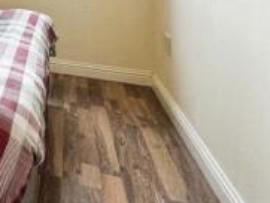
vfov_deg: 29.3
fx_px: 351
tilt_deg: -2.7
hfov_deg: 26.8
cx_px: -153
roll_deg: -0.3
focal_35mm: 45
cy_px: -16
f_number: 2.2
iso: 160
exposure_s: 1/100
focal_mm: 2.22
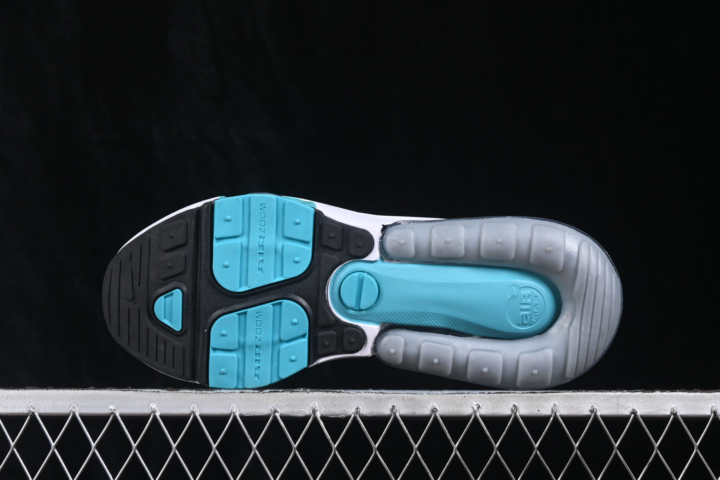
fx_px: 1500
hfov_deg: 27.0
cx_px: 360
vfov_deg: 18.2
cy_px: 240
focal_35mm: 75
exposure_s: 1/80
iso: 160
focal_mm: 50
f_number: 7.1
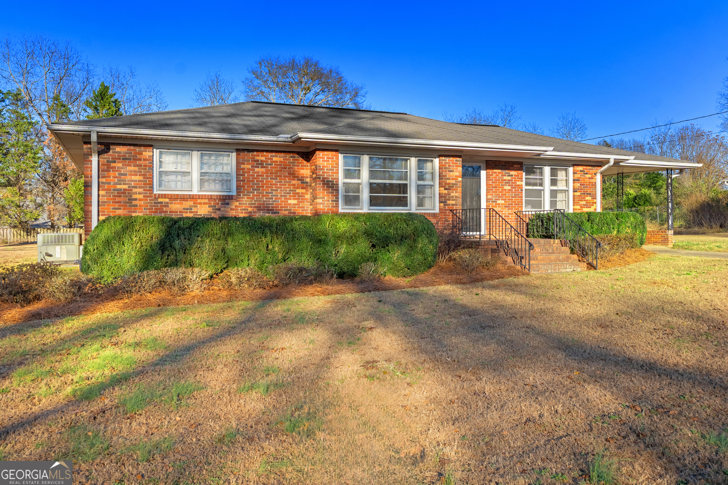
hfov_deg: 65.5
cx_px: 364
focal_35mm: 28
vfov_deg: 46.4
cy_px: 242
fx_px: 566
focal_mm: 19
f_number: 8
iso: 100
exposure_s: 1/2500
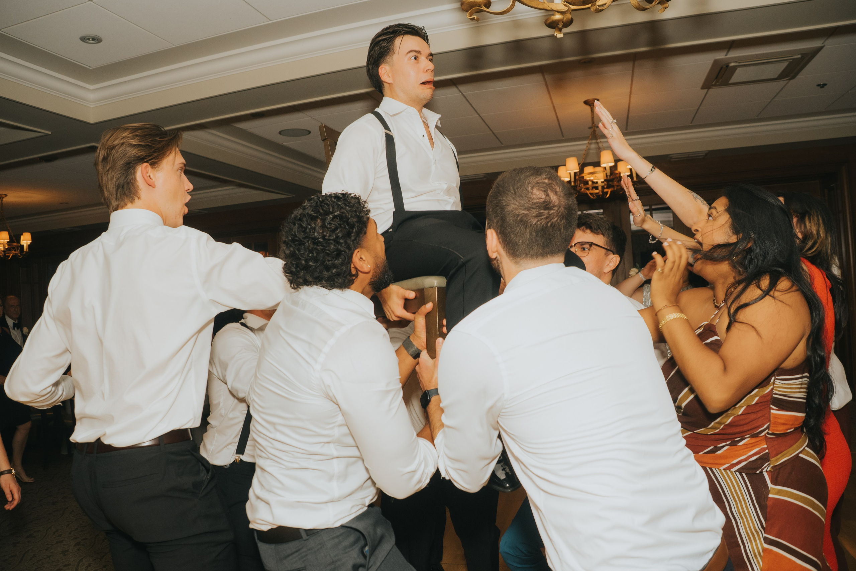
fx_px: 594
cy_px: 286
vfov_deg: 51.4
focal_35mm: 25
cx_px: 428
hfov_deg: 71.6
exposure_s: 1/200
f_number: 2.8
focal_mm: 12
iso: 500
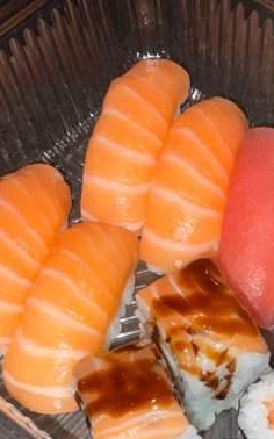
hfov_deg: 19.5
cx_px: 267
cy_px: 330
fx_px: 777
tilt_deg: -60.6
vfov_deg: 31.0
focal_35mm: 65
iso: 16
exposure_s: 1/85
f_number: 1.8
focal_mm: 3
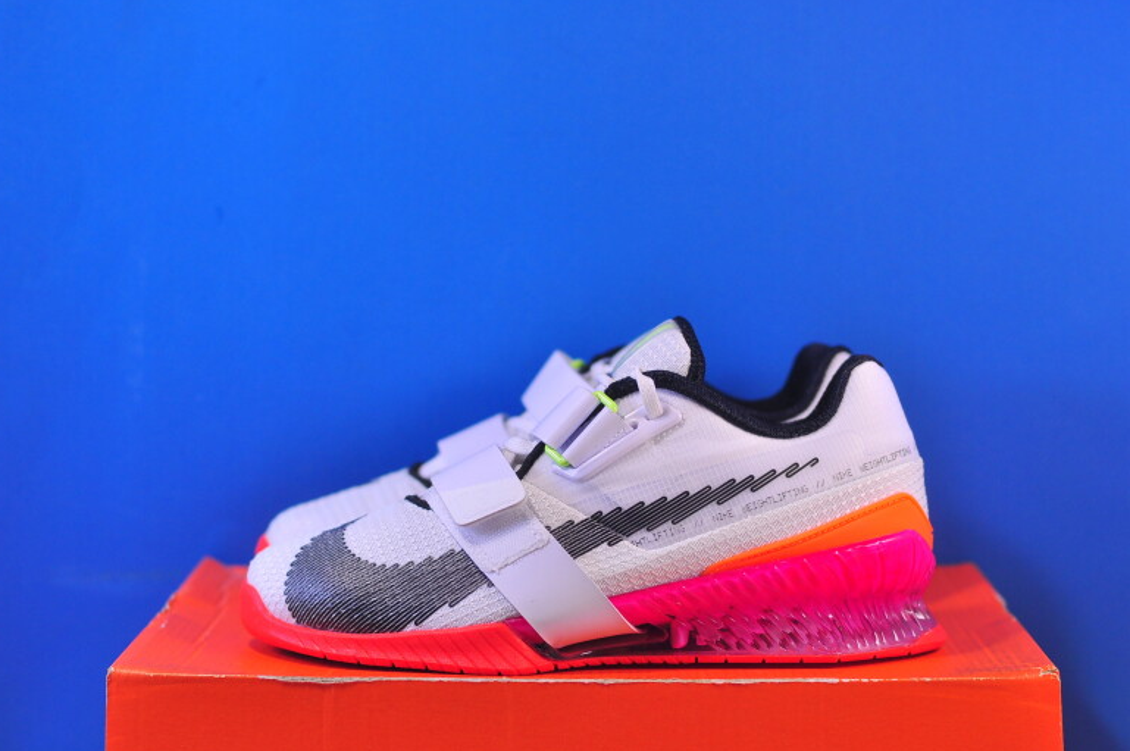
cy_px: 371
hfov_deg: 26.0
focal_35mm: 78
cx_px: 569
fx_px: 2446
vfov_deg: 17.5
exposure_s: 1/250
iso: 250
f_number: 2.8
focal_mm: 50
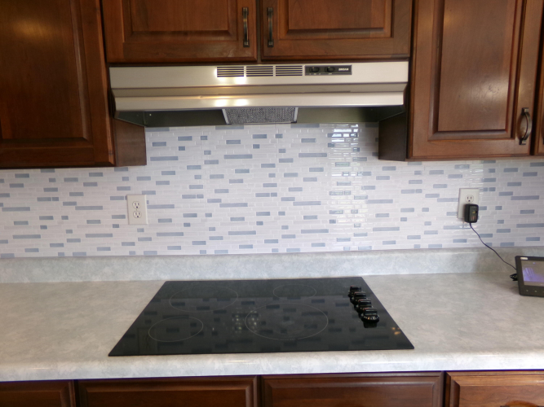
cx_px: 272
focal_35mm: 24
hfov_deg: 71.6
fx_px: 377
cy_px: 204
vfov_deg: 56.8
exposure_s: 1/34
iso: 127
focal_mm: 4.3
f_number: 3.7
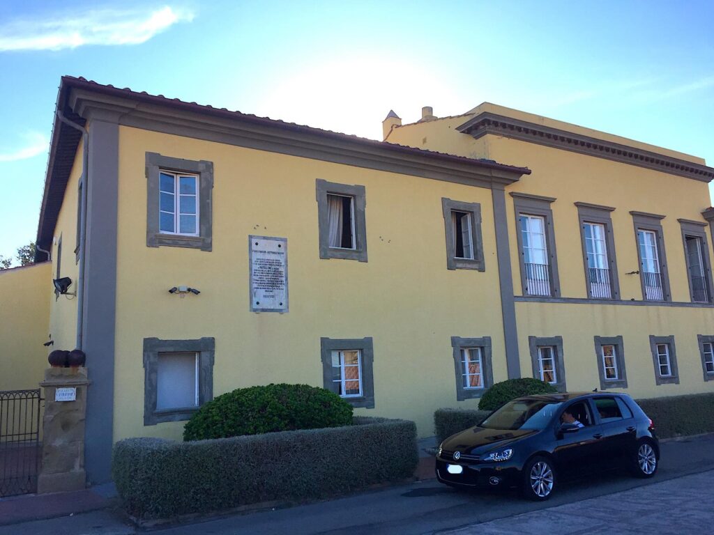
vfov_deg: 48.2
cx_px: 357
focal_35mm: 29
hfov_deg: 61.7
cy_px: 268
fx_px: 598
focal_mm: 4.15
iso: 32
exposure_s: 1/1522
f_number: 2.2
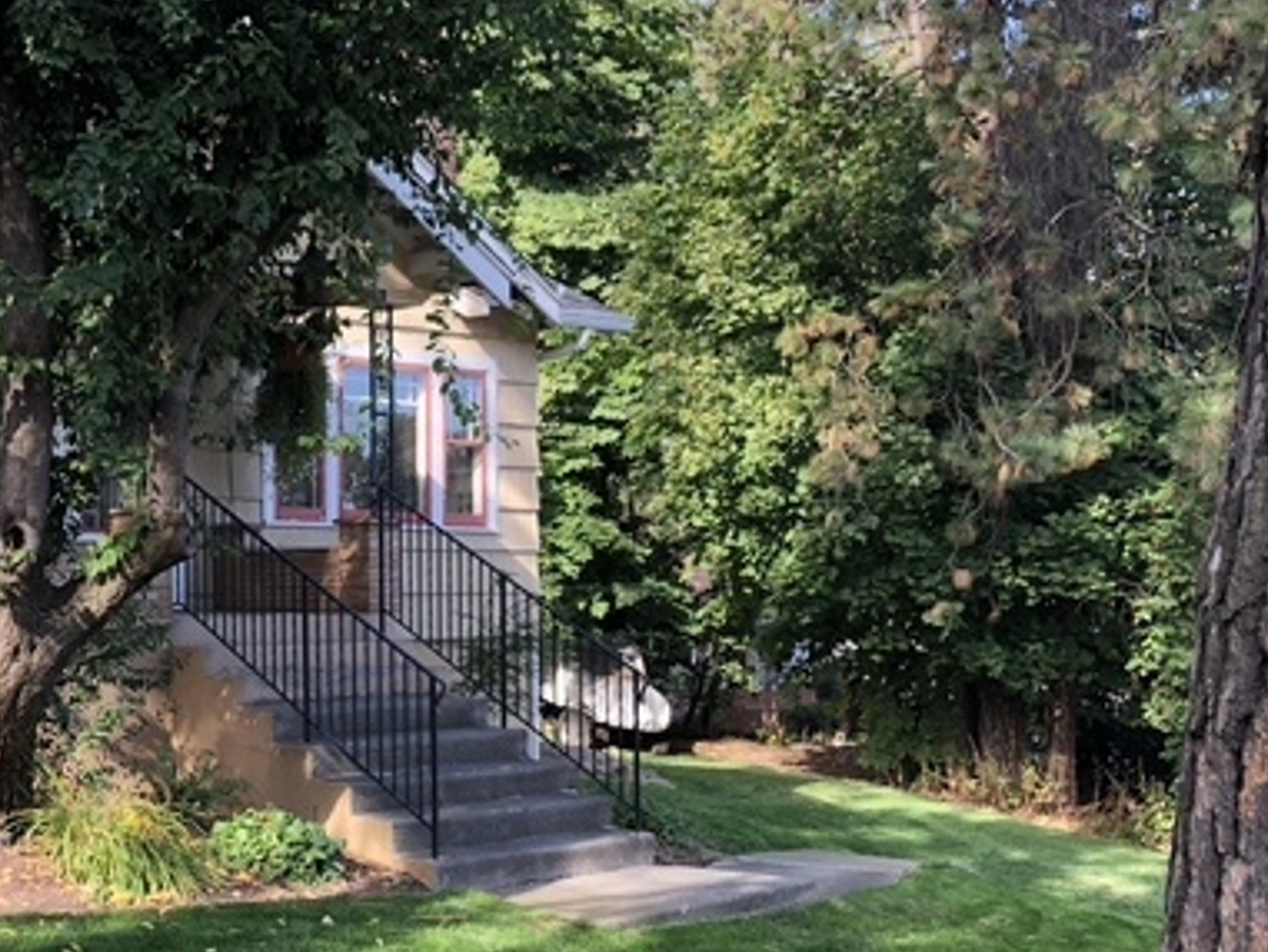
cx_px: 238
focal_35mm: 49
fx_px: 1795
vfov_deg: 29.5
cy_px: 622
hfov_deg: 37.4
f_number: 1.8
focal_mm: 3.99
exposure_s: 1/120
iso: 20
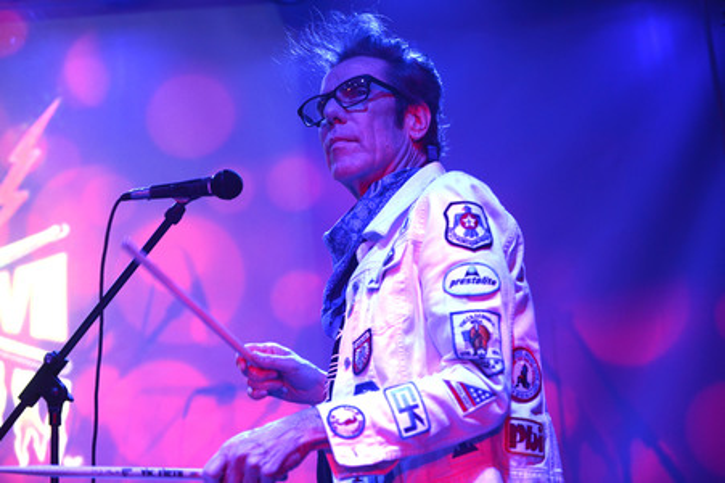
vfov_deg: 19.4
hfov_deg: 28.9
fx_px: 1409
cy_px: 242
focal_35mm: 70
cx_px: 362
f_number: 2.8
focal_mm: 70
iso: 2000
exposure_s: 1/160
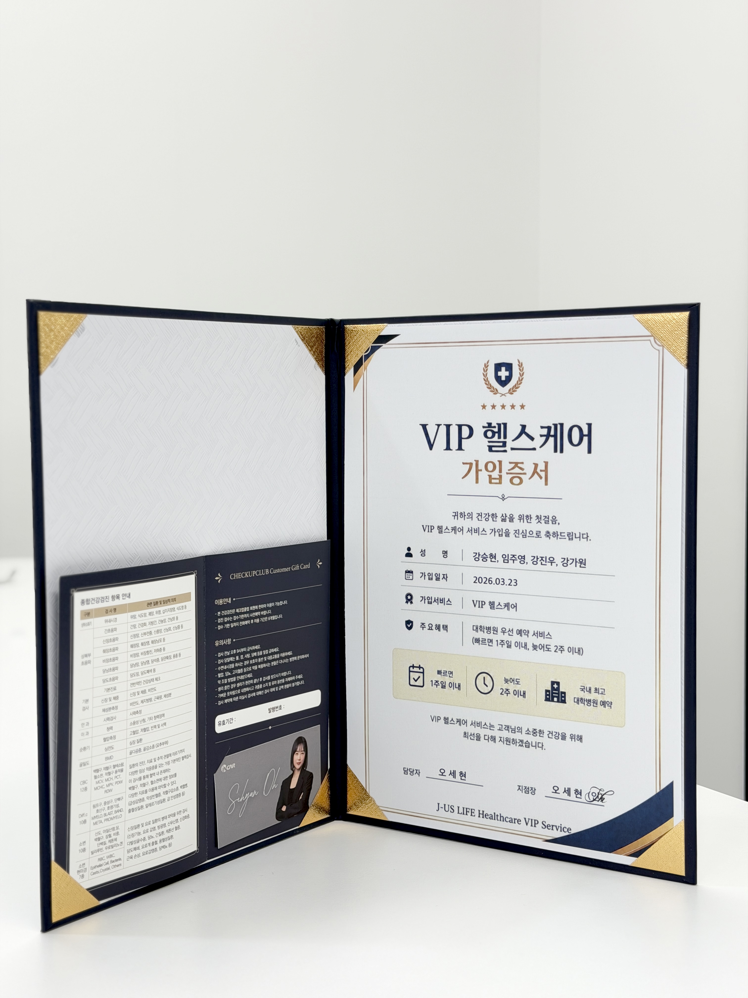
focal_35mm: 48
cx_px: 374
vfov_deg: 39.7
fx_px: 1383
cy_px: 499
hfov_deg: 30.3
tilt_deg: -4.9
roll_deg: +0.8
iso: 100
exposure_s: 1/120
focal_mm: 6.76
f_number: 1.78
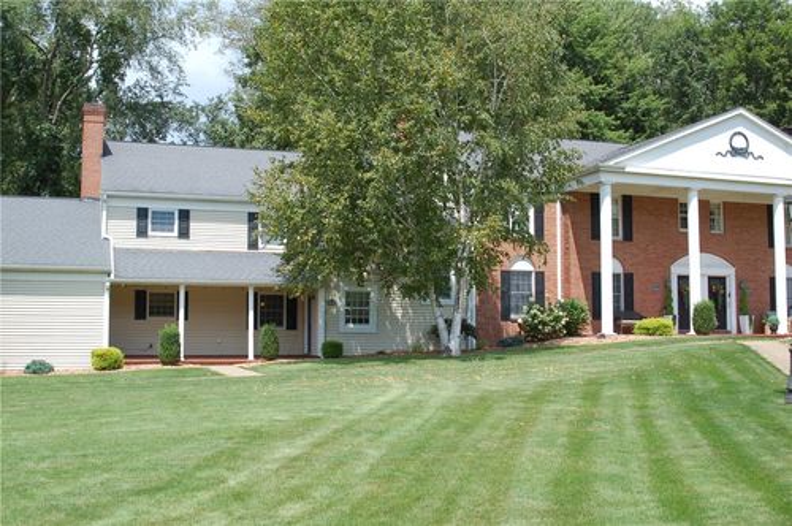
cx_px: 396
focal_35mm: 42
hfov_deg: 46.5
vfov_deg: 31.8
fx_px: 923
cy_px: 263
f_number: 8
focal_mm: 28
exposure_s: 1/250
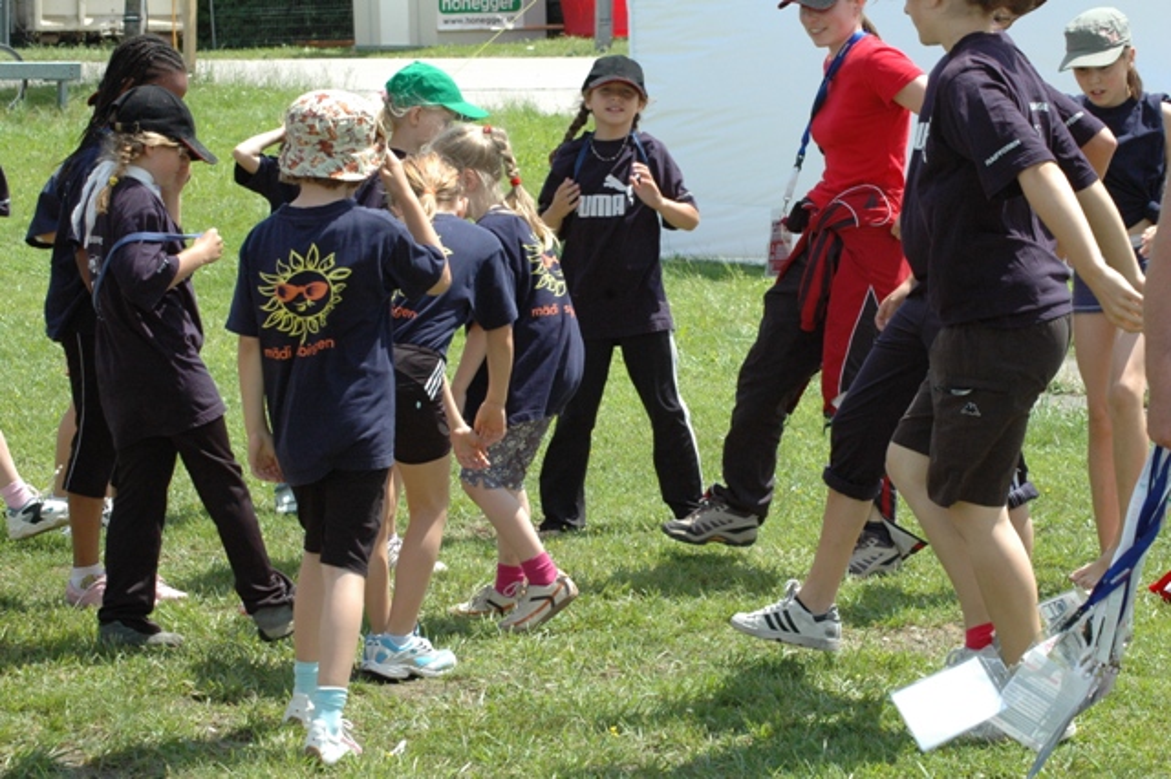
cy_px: 390
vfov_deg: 11.7
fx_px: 3804
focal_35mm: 117
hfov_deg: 17.5
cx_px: 586
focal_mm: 78
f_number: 11
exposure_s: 1/500
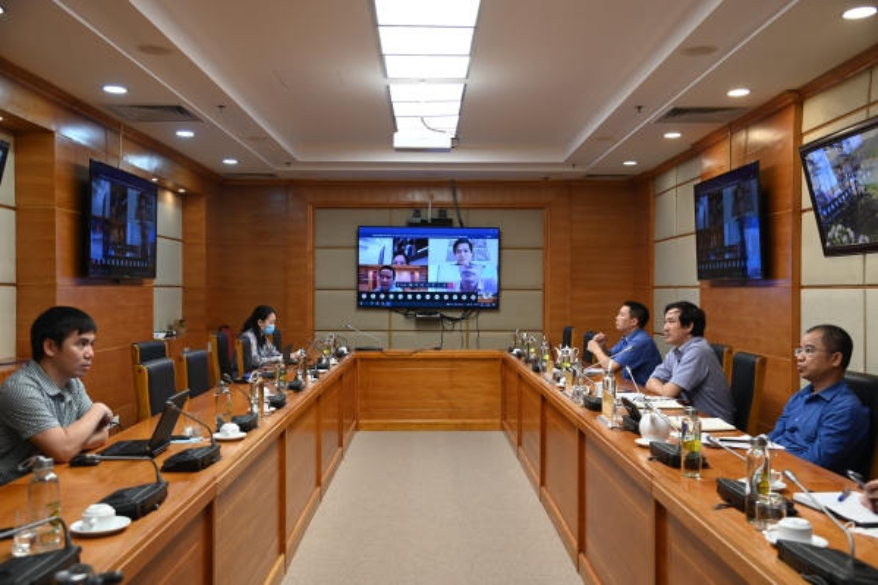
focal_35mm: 35
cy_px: 292
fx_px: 853
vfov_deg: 37.8
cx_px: 439
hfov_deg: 54.4
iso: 1000
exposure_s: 1/100
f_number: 5
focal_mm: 35
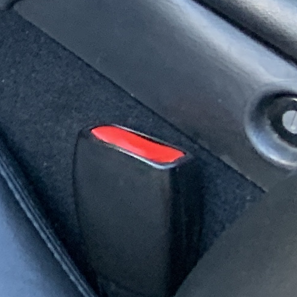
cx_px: -919
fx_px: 1844
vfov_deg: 8.9
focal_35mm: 190
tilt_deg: -36.0
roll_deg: -2.7
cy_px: -206
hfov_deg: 6.9
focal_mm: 4.25
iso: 100
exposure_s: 1/60
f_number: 1.8
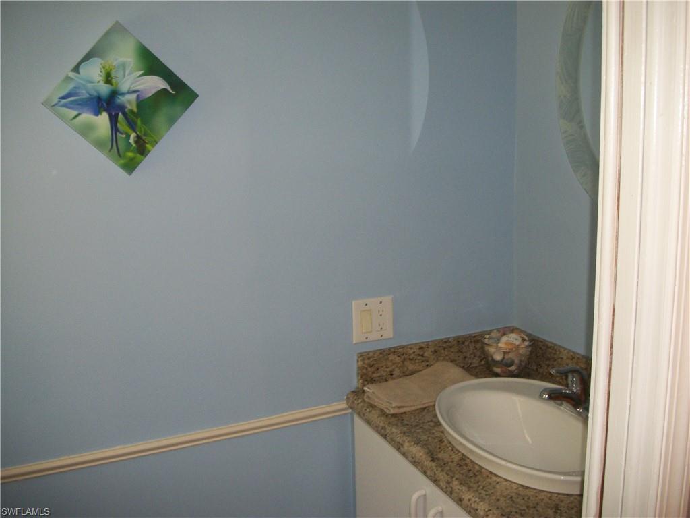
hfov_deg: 56.8
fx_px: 638
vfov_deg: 44.2
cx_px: 345
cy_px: 259
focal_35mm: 32
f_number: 2.9
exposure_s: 1/30
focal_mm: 5.7
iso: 160
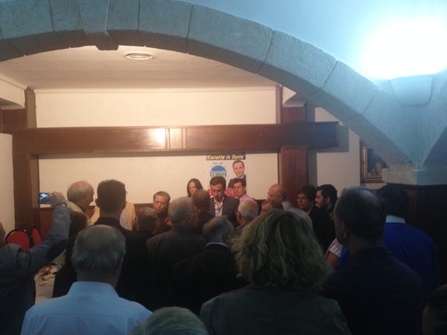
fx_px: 452
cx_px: 224
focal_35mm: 35
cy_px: 168
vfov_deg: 40.7
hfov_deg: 52.6
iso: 125
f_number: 2.4
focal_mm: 4.28
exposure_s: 1/20
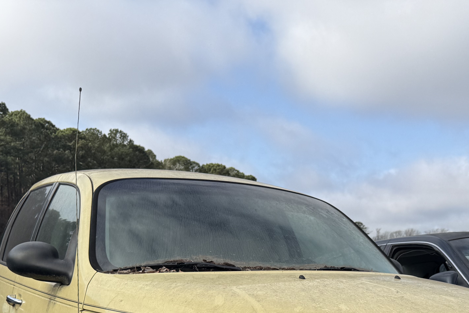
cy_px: 351
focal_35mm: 50
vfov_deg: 25.0
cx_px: 292
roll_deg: -1.6
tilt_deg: -4.7
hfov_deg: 39.4
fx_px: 651
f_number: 1.78
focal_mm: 6.76
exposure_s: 1/4405
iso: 80
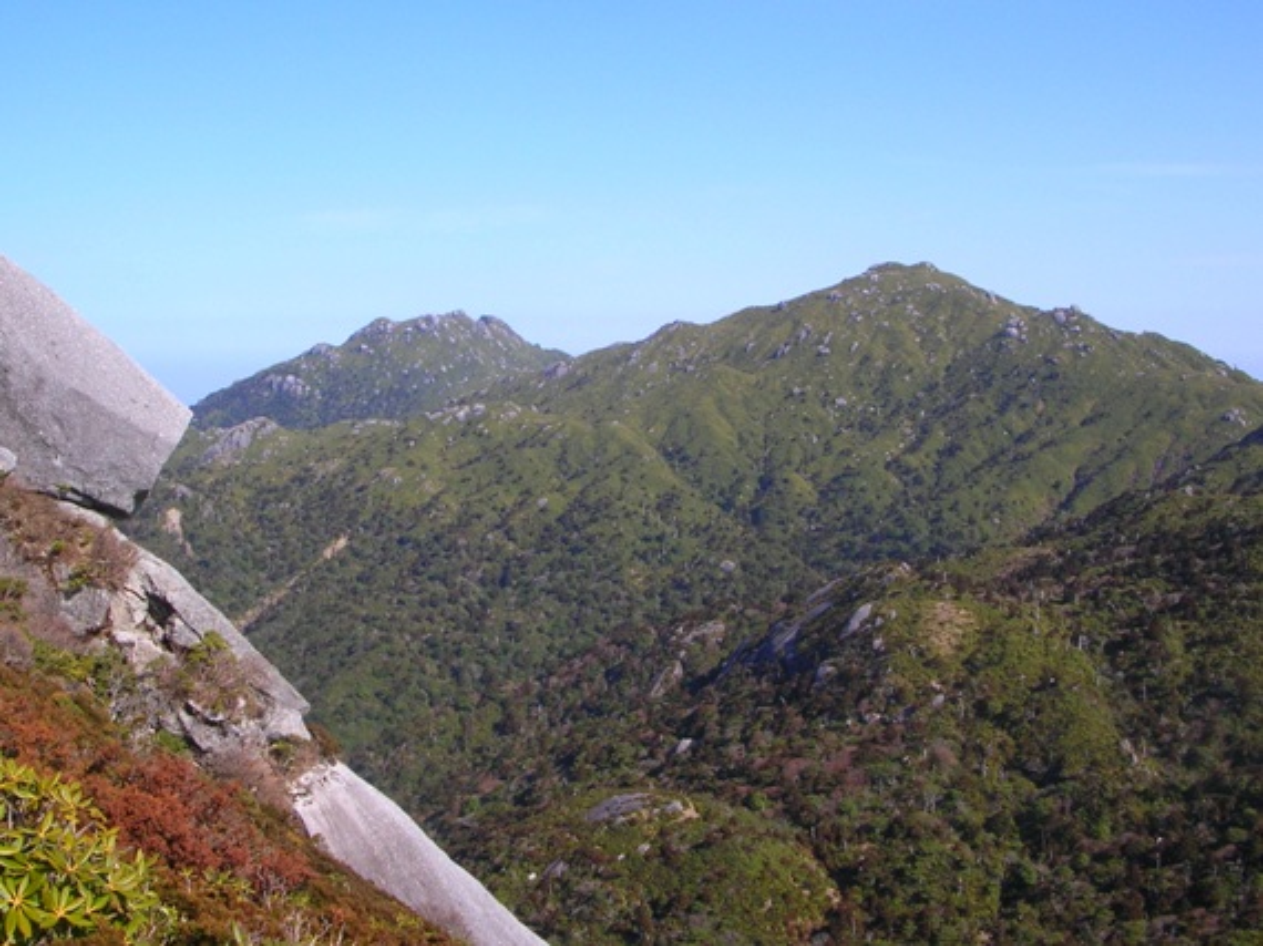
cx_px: 632
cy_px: 473
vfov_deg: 40.7
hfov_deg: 52.6
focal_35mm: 35
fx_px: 1276
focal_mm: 5.8
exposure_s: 1/248
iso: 50
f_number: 5.6
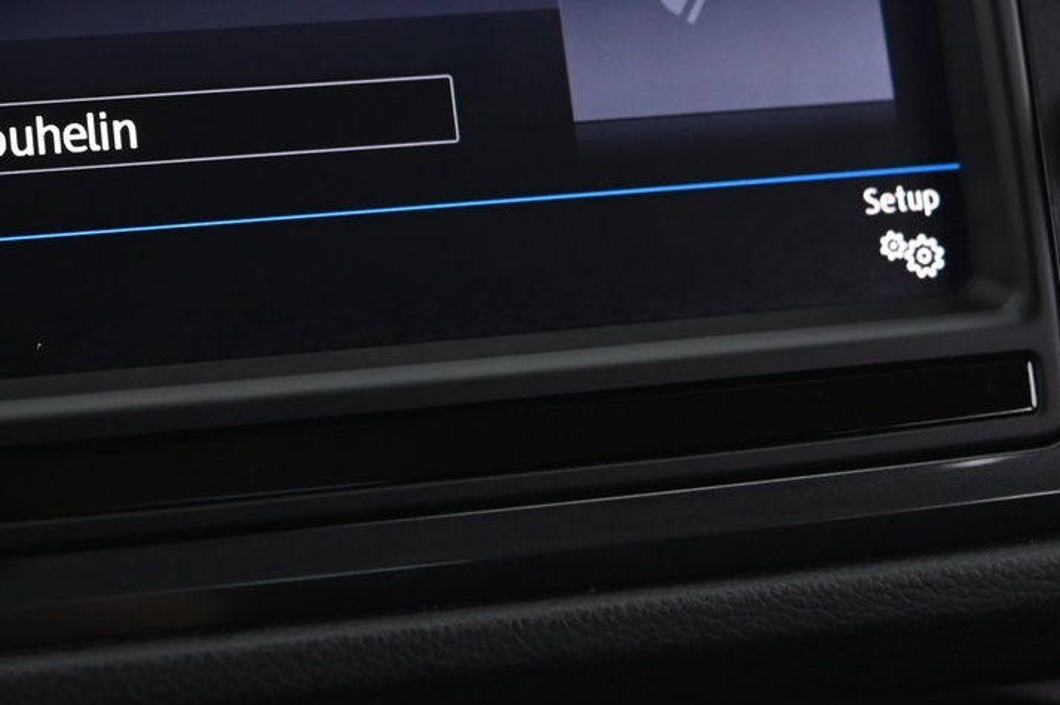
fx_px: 2678
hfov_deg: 22.2
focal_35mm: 91
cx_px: 255
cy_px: 65
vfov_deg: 14.8
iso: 2000
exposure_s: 1/15
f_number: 4
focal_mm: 40
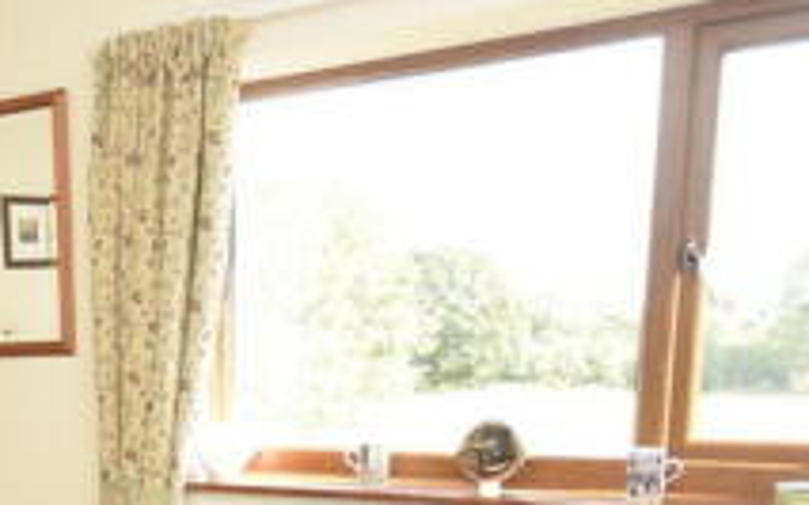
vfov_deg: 25.5
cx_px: 108
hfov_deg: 40.0
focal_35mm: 47
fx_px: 1036
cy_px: 552
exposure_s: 1/125
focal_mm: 10
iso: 720
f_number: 5.6
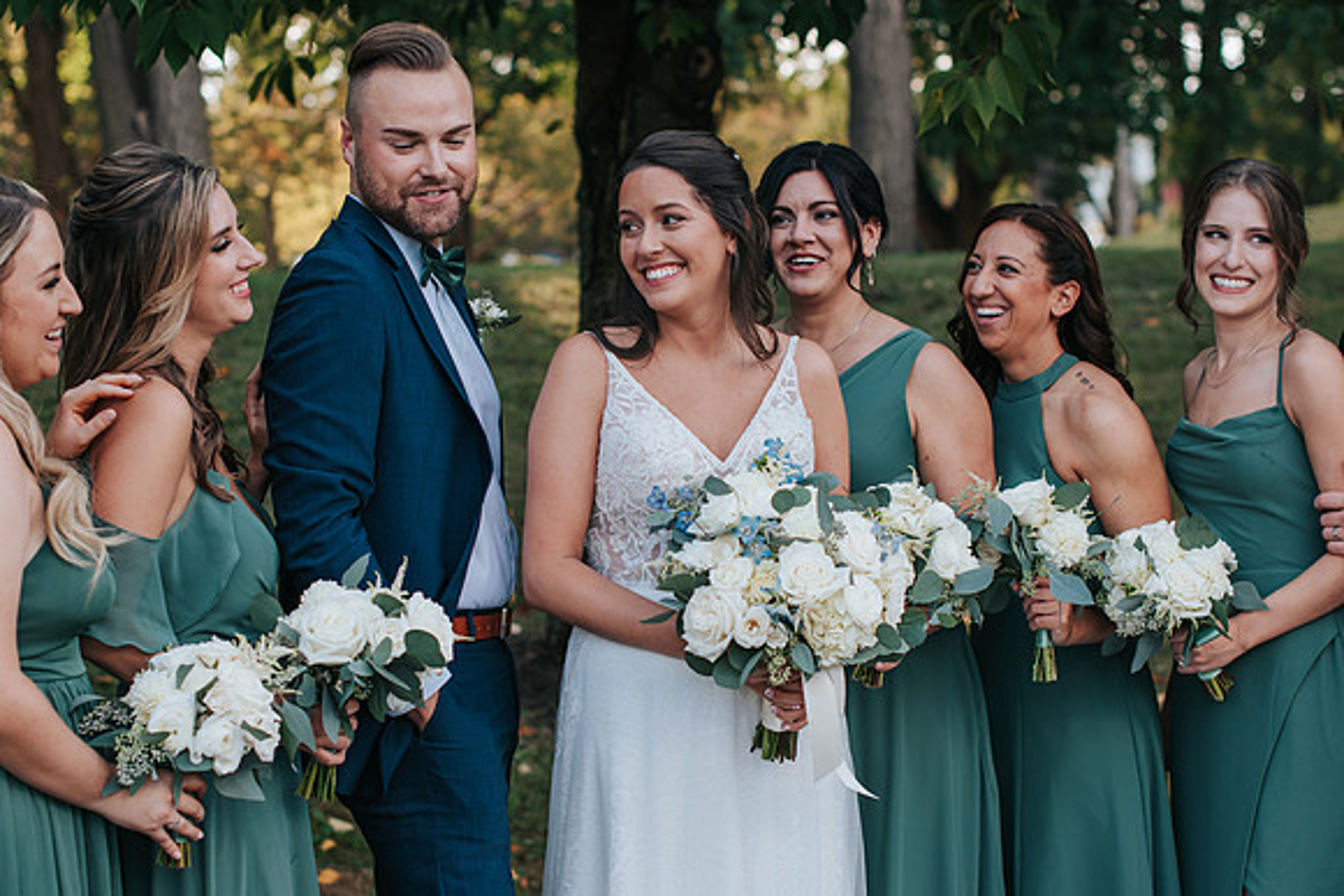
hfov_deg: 27.0
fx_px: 2801
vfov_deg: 18.2
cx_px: 672
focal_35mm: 75
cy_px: 448
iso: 100
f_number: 3.2
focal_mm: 50
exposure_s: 1/250
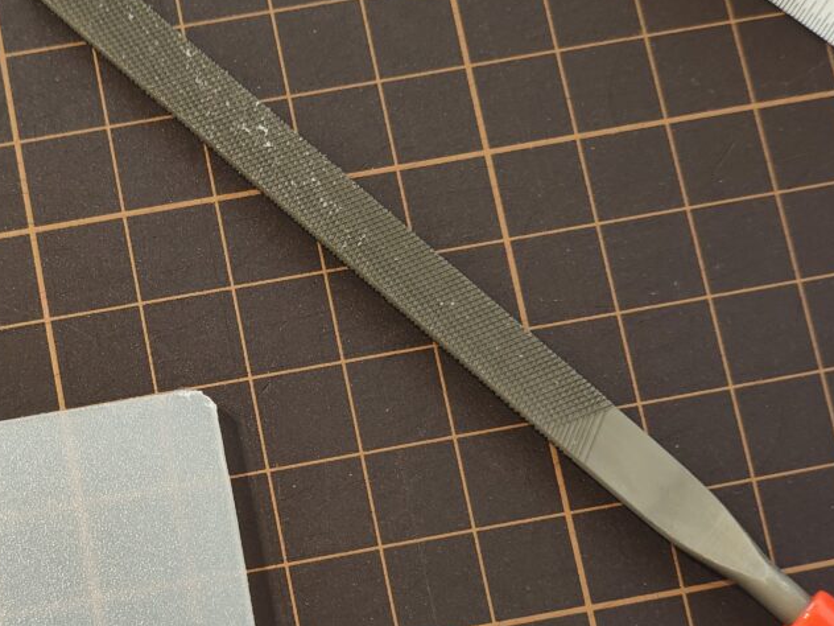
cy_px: 363
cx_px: 194
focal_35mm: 81
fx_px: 1952
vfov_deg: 18.2
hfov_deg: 23.8
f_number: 2
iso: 2266
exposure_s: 1/50
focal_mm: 7.1
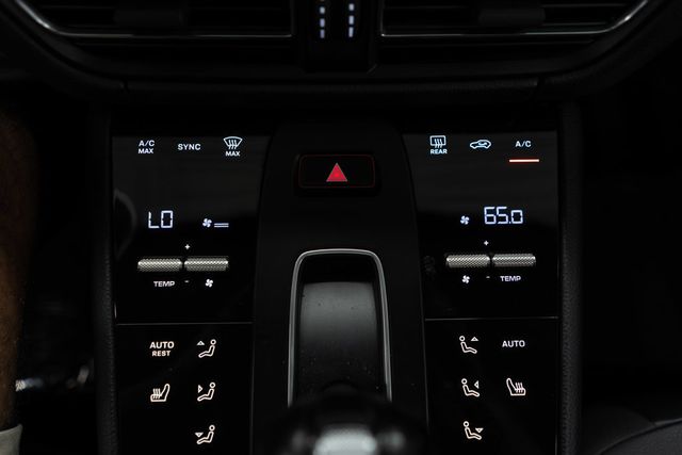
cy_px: 228
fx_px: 531
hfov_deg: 65.5
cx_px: 341
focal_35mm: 28
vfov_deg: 46.4
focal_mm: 28
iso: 400
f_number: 3.2
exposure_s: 1/50
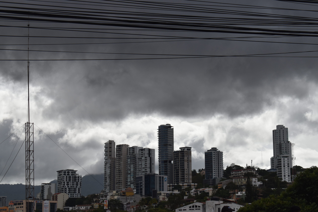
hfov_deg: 24.6
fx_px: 729
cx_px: 159
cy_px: 106
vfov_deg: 16.6
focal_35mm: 82
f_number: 8
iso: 360
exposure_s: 1/2000
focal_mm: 55
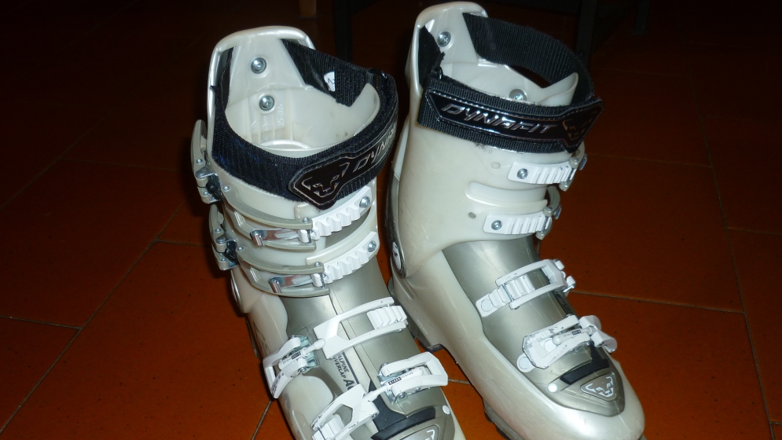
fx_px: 767
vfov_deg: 31.8
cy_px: 290
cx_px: 387
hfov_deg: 54.0
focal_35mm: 37
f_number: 2.8
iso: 100
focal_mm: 5.5
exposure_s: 1/30
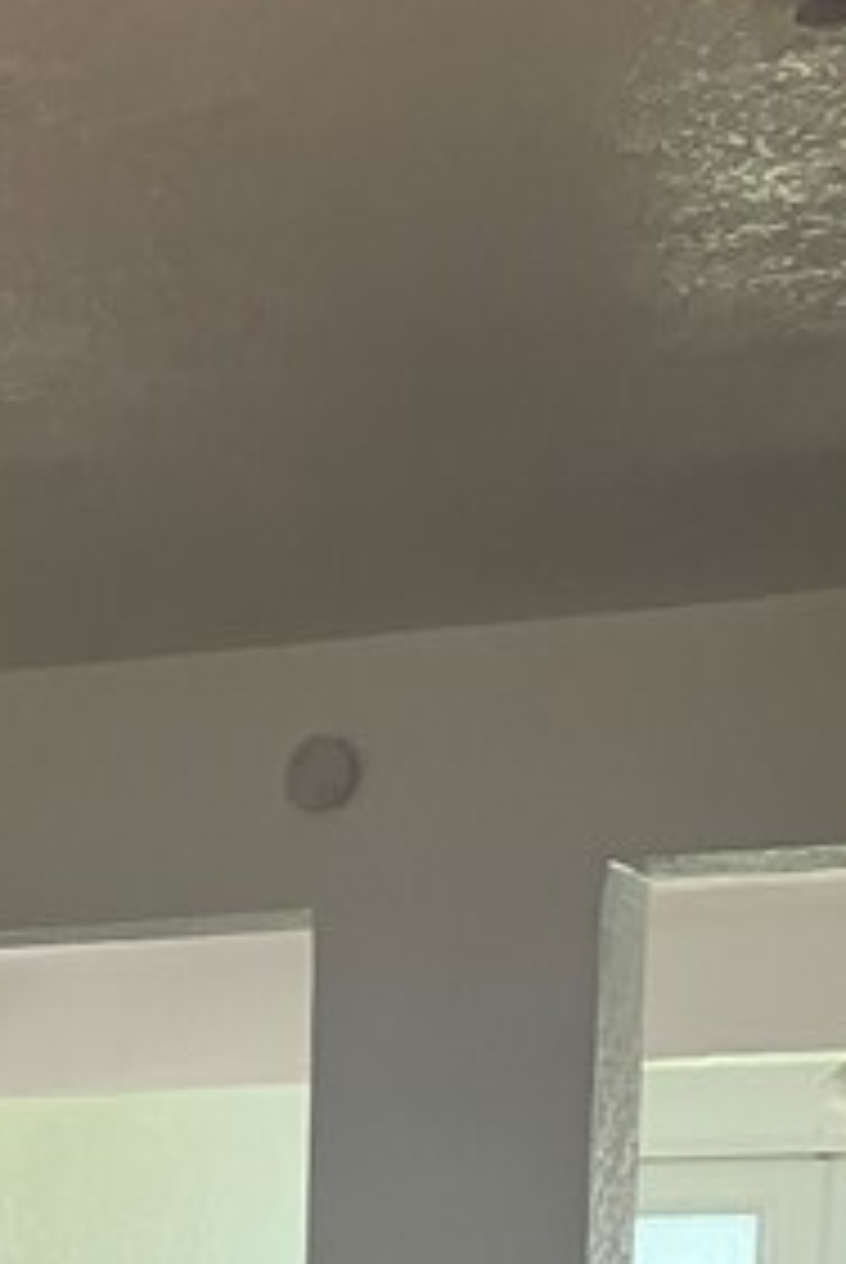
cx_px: -387
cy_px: 2096
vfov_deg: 16.8
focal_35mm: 106
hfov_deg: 12.4
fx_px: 3727
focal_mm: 3.99
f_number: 1.8
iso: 125
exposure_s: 1/60
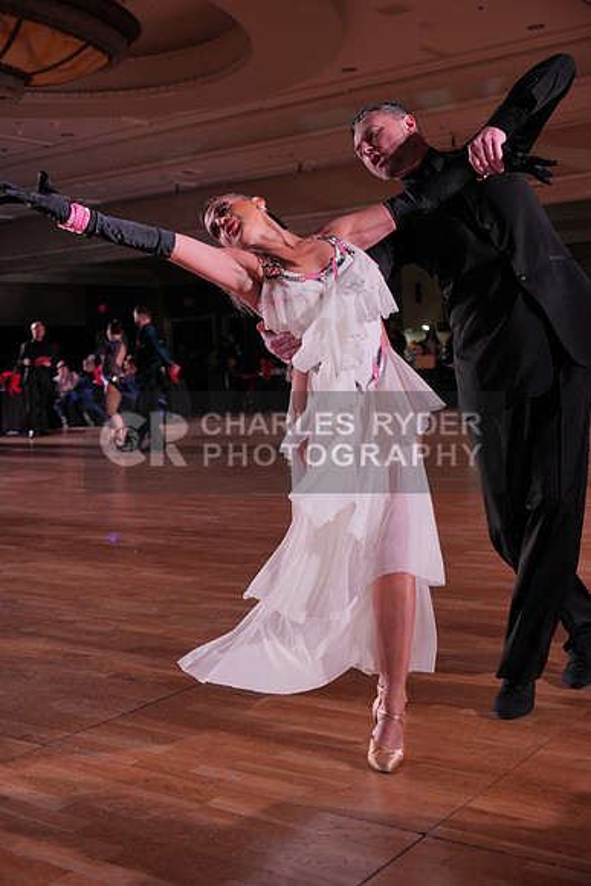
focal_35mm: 45
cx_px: 296
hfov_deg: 29.9
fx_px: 1107
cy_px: 443
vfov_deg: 43.6
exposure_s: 1/500
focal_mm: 45
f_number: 4
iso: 1250
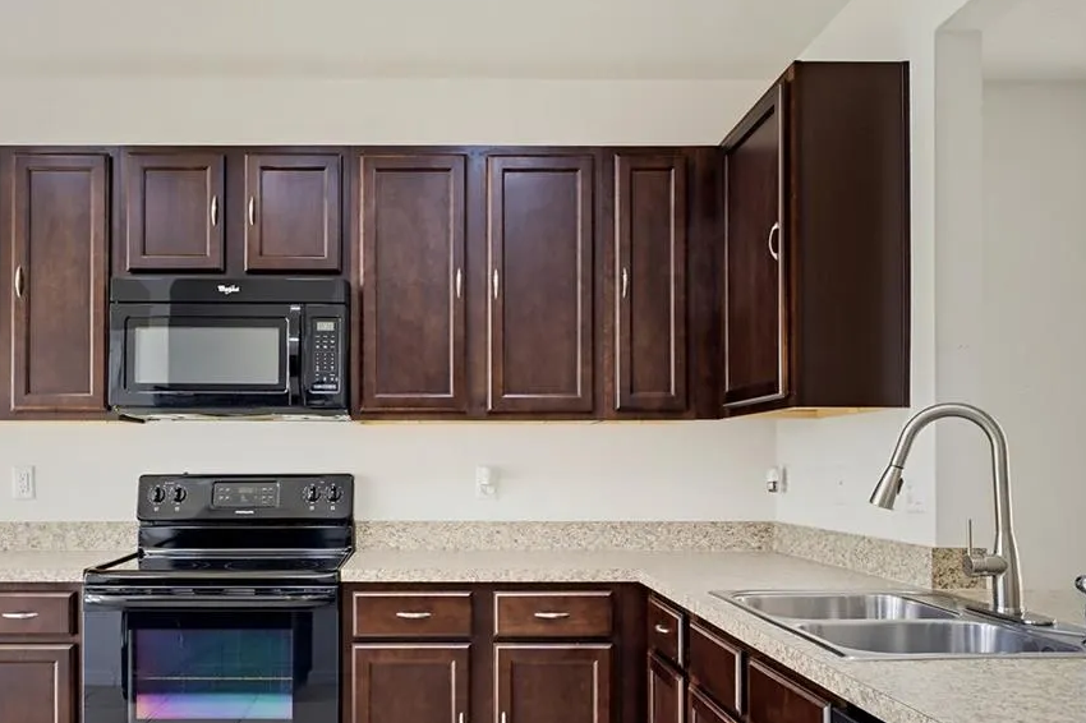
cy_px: 472
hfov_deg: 58.0
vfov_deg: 40.7
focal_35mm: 32
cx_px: 406
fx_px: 965
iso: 500
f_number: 9
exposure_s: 1/10
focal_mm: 11.6
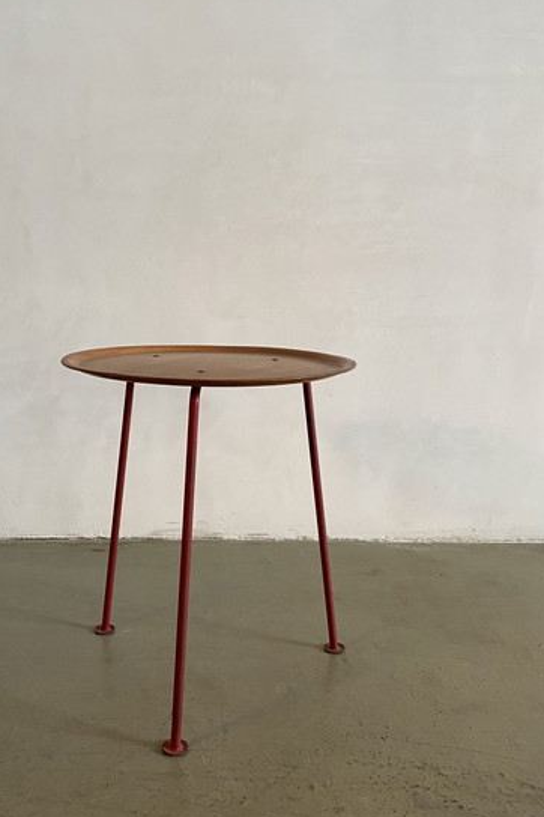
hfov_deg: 38.7
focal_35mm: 34
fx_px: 771
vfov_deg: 55.7
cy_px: 374
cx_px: 213
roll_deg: -0.5
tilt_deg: -7.6
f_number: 1.8
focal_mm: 4.25
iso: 125
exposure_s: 1/50
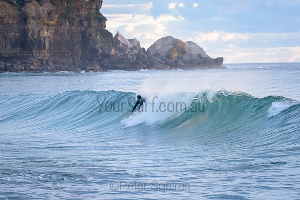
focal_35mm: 232
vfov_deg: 5.9
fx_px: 1935
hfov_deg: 8.9
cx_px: 127
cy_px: 86
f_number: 5.6
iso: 1800
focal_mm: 200
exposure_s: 1/1000
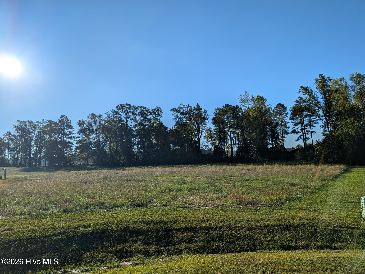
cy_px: 137
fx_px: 253
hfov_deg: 71.5
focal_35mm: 24
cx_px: 182
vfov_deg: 56.9
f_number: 1.68
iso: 21
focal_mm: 6.9
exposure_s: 1/2688
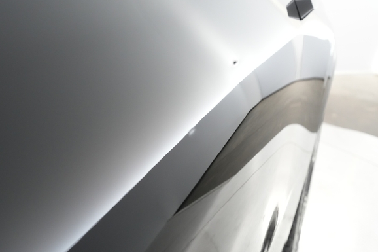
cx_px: 187
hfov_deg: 60.3
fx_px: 325
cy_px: 120
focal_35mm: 31
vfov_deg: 42.3
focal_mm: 28
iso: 4000
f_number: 4.5
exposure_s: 1/100
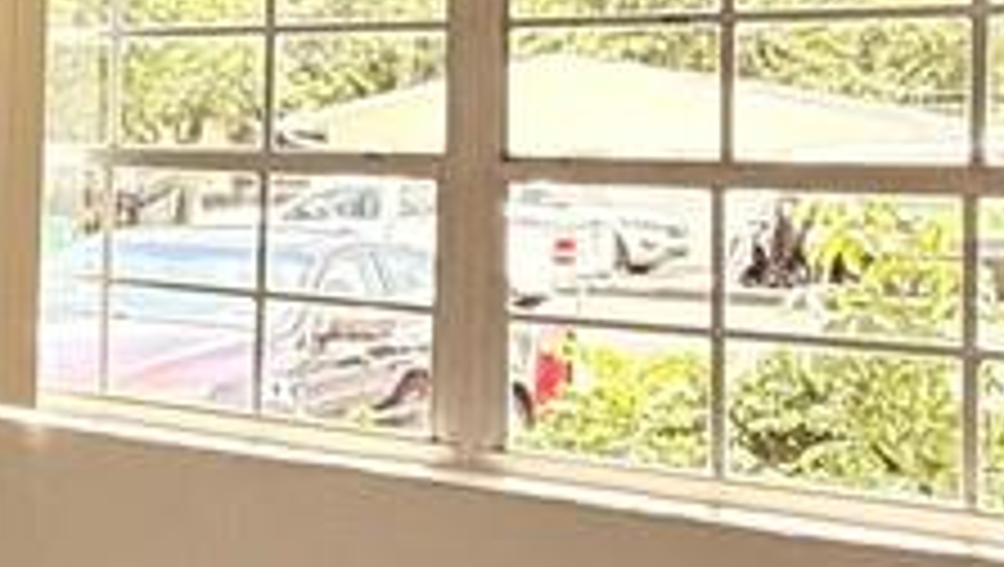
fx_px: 1866
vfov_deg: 17.1
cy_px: 108
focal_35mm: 70
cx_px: -648
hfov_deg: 22.4
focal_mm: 2.22
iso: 64
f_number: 2.2
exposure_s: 1/164
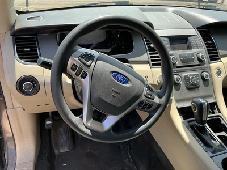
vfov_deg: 49.7
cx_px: 114
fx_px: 184
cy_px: 85
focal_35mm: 28
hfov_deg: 63.4
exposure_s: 1/181
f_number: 1.8
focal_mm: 3
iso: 25
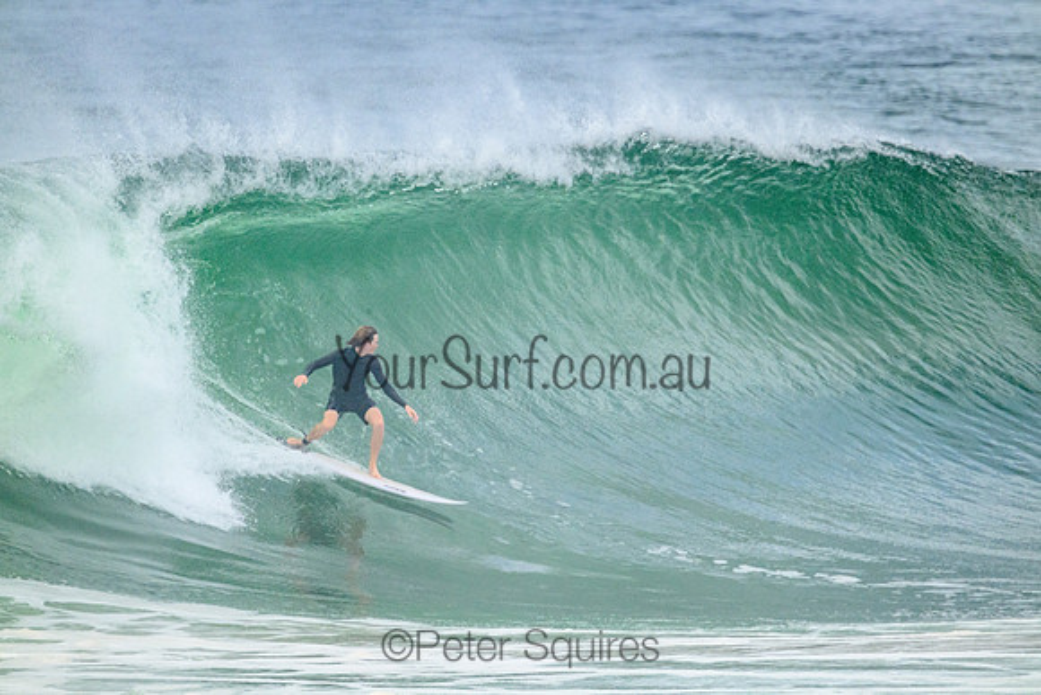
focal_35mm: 800
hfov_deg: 2.6
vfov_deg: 1.7
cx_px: 520
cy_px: 348
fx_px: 23138
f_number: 11
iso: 2200
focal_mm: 800
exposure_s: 1/2500
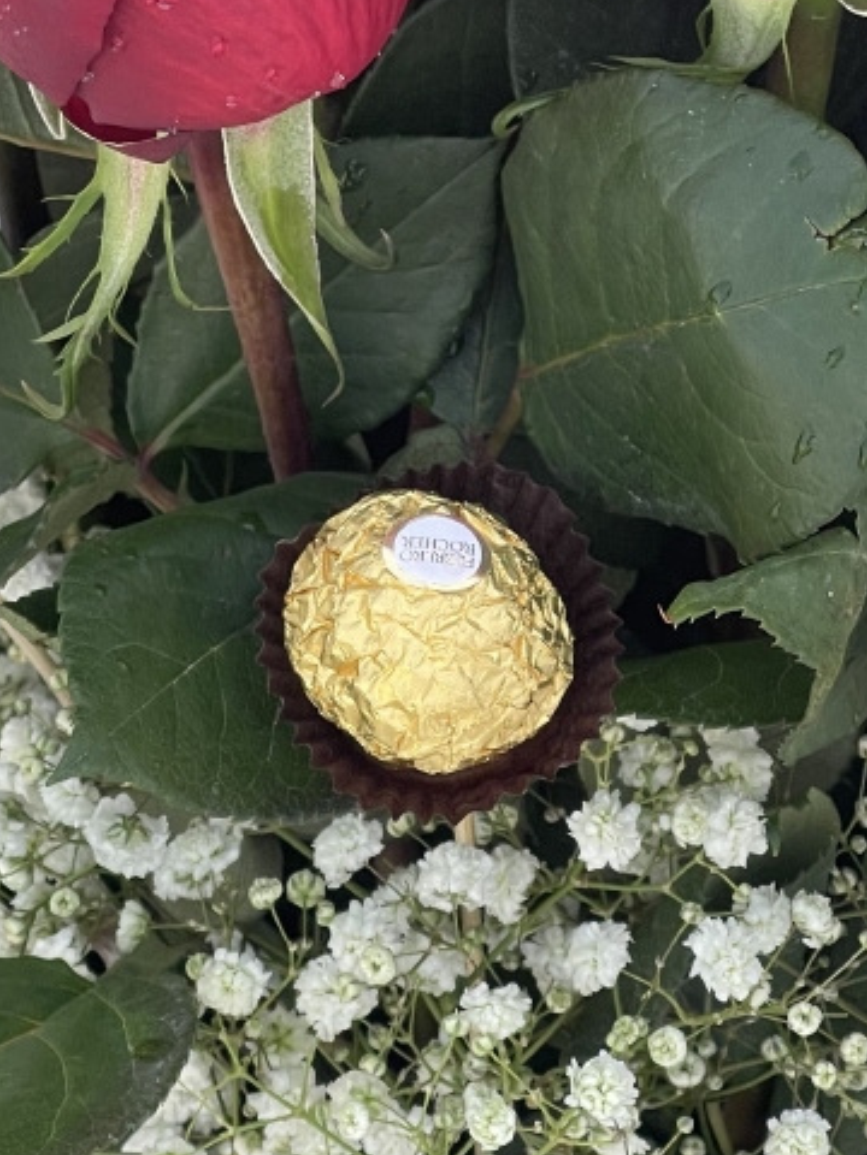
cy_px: -238
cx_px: 576
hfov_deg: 9.3
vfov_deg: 12.1
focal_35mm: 160
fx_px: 5343
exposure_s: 1/160
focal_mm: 7.5
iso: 20
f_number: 2.2
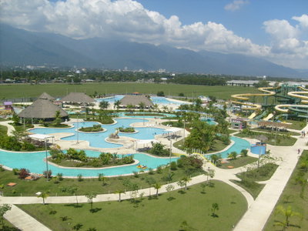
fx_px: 311
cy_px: 116
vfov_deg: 40.7
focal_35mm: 35
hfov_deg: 52.6
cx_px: 154
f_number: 7.1
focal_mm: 5.8
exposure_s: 1/500
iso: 80
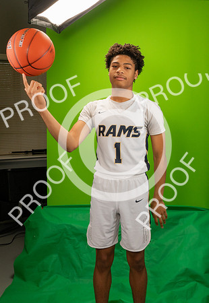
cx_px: 128
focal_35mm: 41
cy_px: 131
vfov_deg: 46.5
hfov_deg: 33.0
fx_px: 352
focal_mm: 24
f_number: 20
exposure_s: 1/60
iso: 800
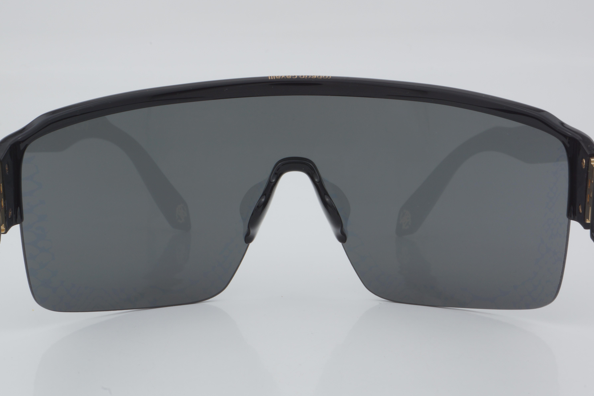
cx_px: 296
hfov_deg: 24.3
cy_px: 196
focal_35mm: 84
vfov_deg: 16.4
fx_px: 1378
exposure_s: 1/4
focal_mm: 55
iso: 100
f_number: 32
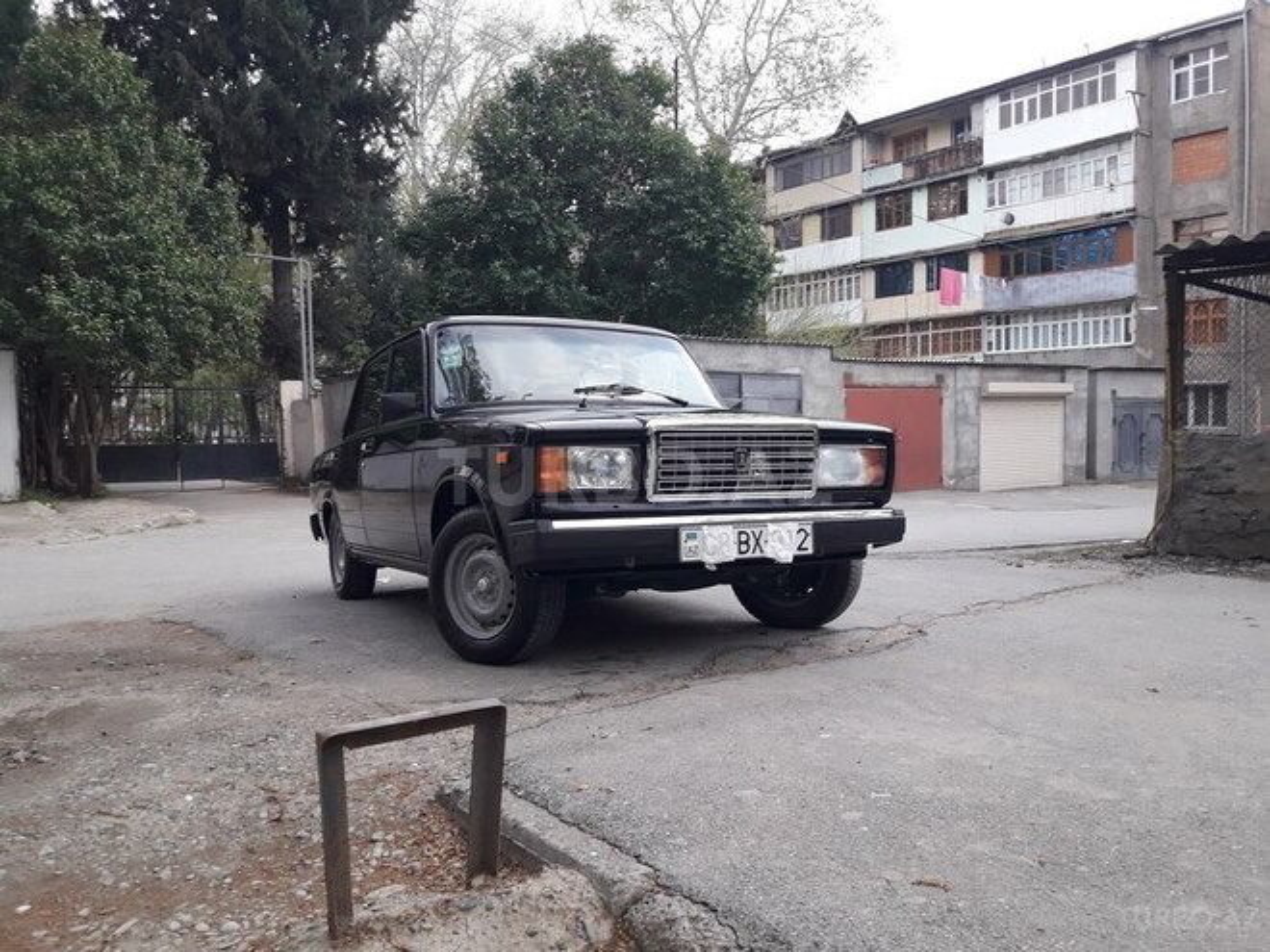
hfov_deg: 63.4
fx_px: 1027
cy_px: 476
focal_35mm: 28
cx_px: 635
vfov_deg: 49.7
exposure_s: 1/100
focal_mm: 3.7
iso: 64
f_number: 1.9
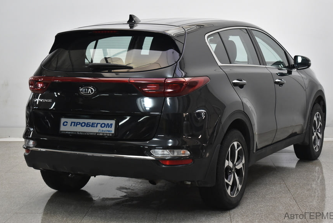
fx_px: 667
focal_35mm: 72
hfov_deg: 28.0
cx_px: 172
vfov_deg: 19.0
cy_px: 107
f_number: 5.3
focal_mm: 46
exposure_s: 1/80
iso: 1250
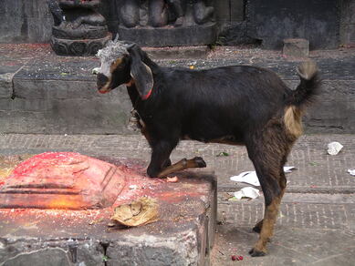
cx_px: 178
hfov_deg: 17.3
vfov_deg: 13.0
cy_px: 133
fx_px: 1169
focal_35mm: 114
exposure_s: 1/124
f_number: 4
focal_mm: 23.8
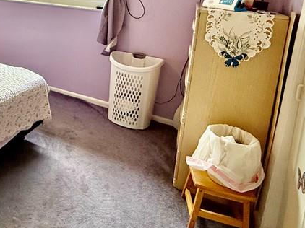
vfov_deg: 39.1
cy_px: 27
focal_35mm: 34
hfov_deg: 49.0
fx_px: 299
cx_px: 39
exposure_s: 1/120
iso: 200
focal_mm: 2.22
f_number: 2.2
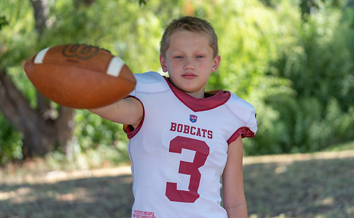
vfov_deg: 17.7
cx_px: 179
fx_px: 700
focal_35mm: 73
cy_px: 108
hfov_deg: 28.4
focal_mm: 70
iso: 125
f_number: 2.8
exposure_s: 1/320
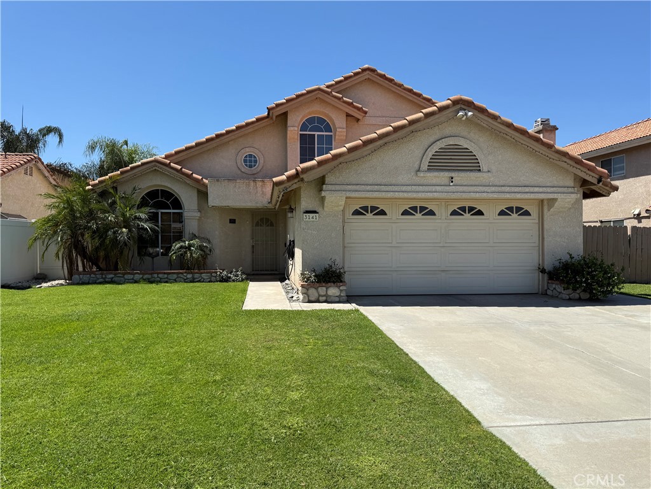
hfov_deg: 71.6
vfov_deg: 56.8
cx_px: 326
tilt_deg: +0.1
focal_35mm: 24
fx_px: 451
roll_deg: +0.2
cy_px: 244
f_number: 1.78
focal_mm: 6.76
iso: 80
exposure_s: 1/4673
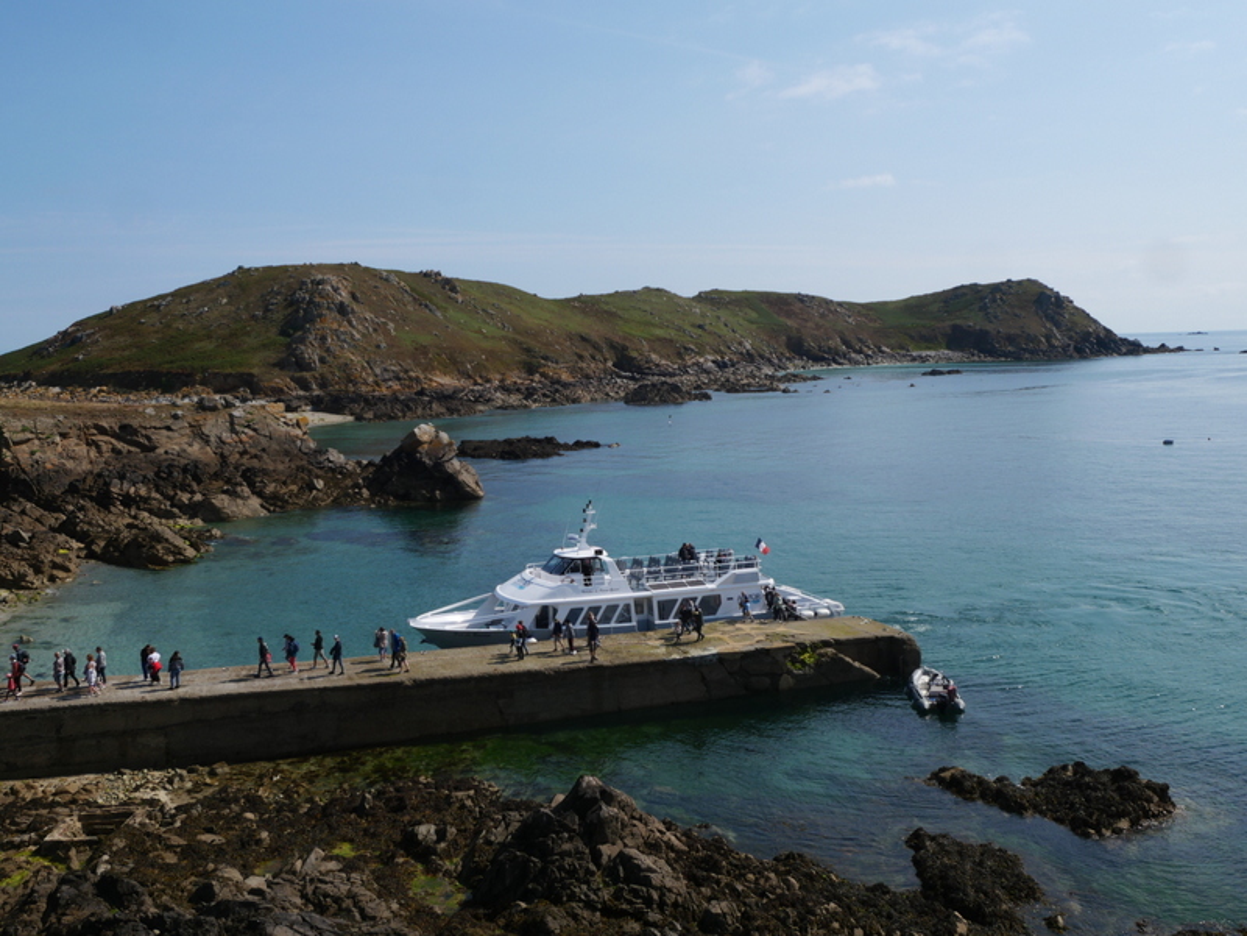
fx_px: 1153
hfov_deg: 56.8
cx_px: 624
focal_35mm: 32
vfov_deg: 44.2
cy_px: 468
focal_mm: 16
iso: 200
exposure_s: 1/640
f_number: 9
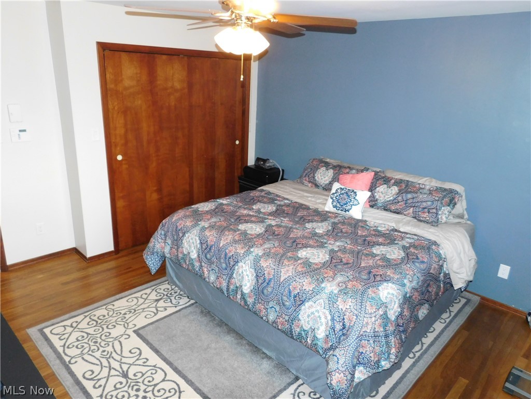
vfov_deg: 54.9
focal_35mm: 25
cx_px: 266
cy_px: 200
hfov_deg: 69.4
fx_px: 383
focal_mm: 4.5
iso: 360
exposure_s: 1/30
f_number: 3.1
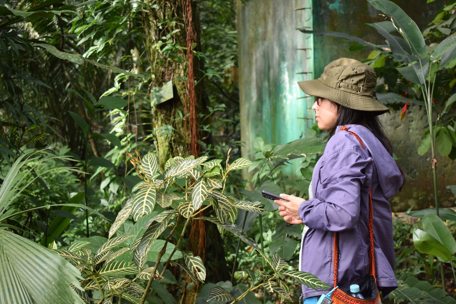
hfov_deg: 29.2
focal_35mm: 69
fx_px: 874
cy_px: 152
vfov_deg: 19.7
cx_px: 228
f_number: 5.3
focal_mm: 46
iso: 400
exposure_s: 1/60
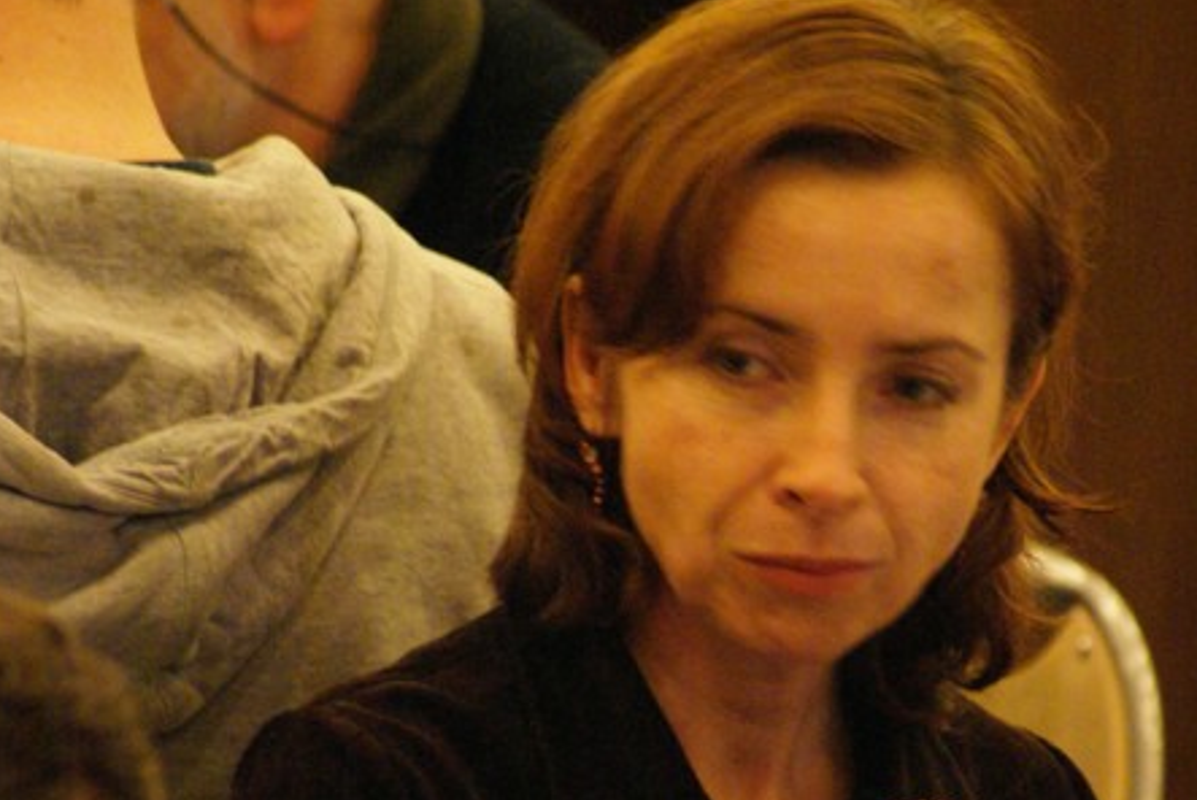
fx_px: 18132
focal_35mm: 545
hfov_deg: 3.8
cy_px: 535
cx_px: 827
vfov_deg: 2.5
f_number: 5.6
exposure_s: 1/10
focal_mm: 230
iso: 1600
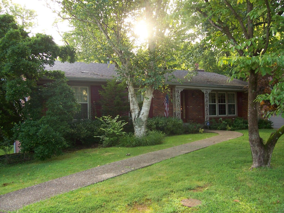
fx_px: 279
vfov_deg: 41.8
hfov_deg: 54.0
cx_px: 142
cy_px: 106
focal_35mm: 34
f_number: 2.7
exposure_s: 1/60
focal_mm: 5.6
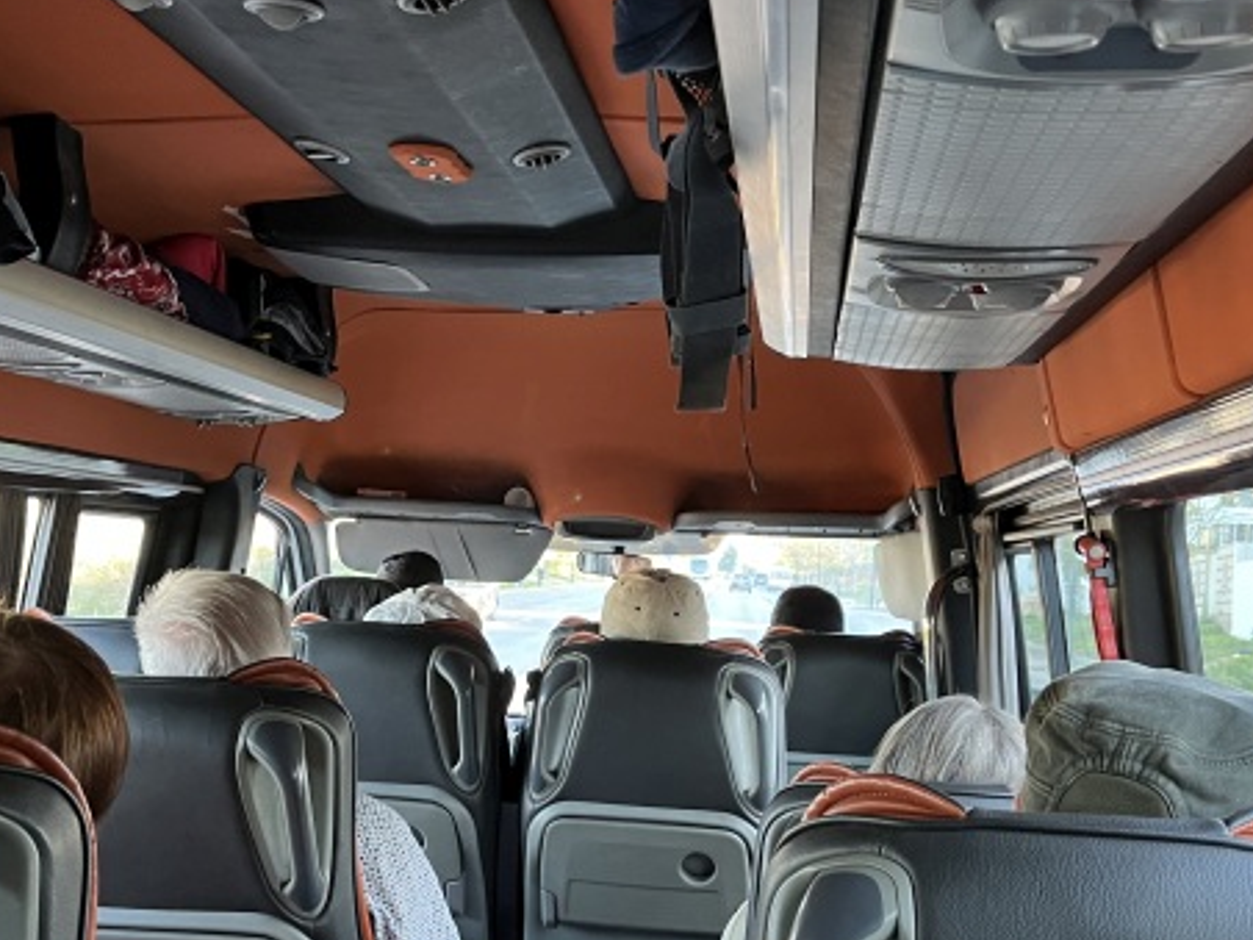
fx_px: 1665
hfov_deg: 41.2
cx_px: 541
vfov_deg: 31.4
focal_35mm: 46
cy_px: 566
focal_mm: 5.1
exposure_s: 1/60
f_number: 1.6
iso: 160
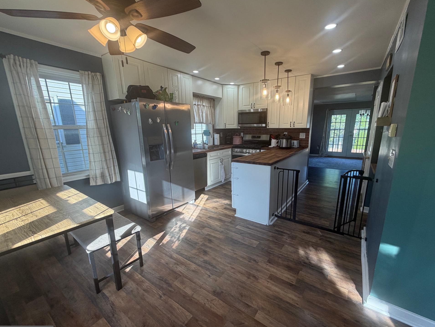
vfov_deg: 81.7
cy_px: 169
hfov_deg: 98.1
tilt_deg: -12.5
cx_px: 230
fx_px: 189
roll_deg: +0.9
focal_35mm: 15
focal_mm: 2.22
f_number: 2.2
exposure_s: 1/120
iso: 64
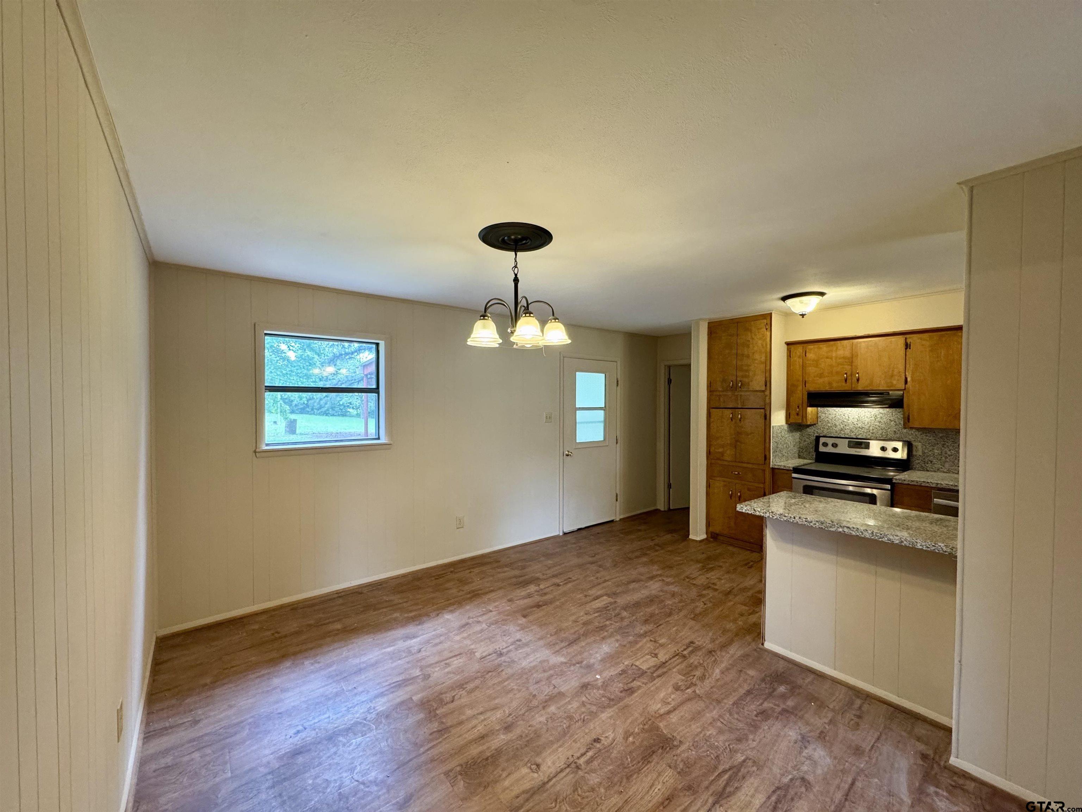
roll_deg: +0.0
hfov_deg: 102.1
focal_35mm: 14
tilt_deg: -1.8
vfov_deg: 85.7
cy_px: 406
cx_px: 541
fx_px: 438
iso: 320
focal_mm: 2.22
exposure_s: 1/60
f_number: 2.2
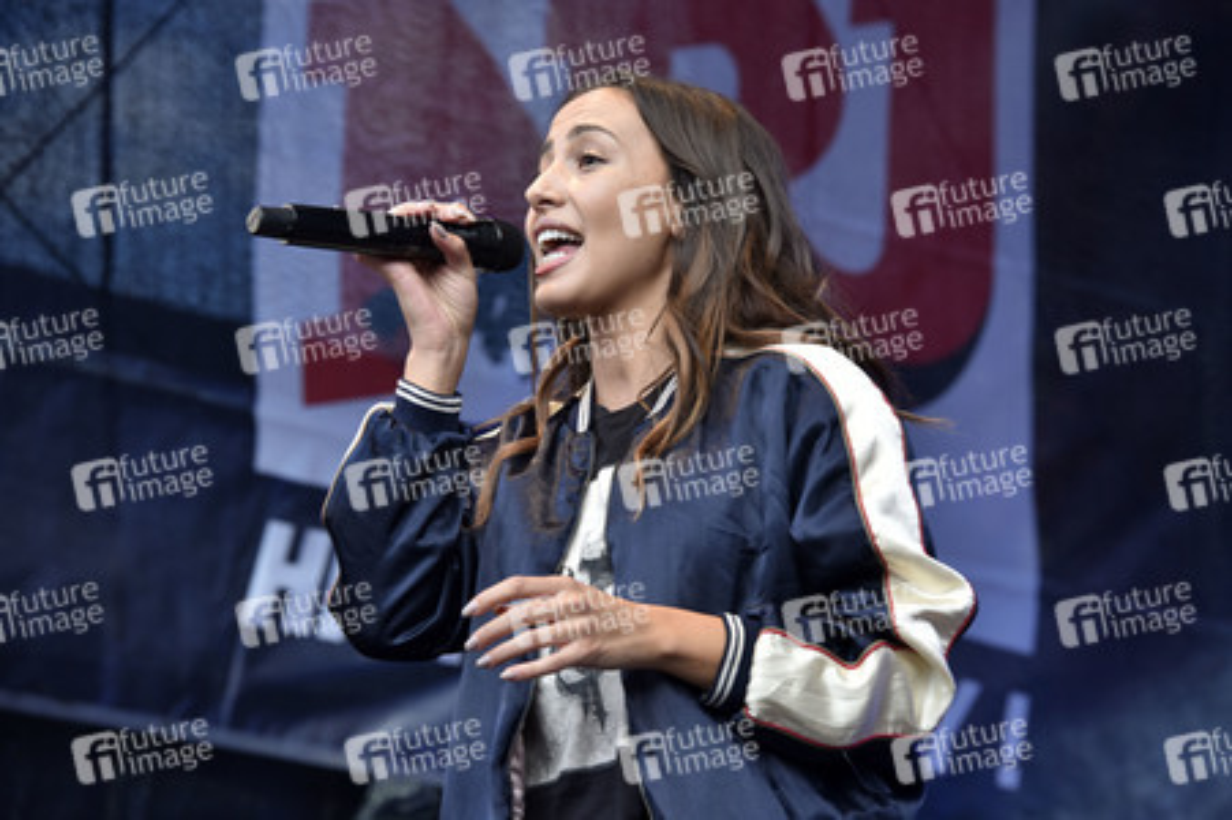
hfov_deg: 14.2
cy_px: 410
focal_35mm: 145
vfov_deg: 9.4
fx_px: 4958
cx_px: 616
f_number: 7.1
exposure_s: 1/160
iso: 400
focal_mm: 145
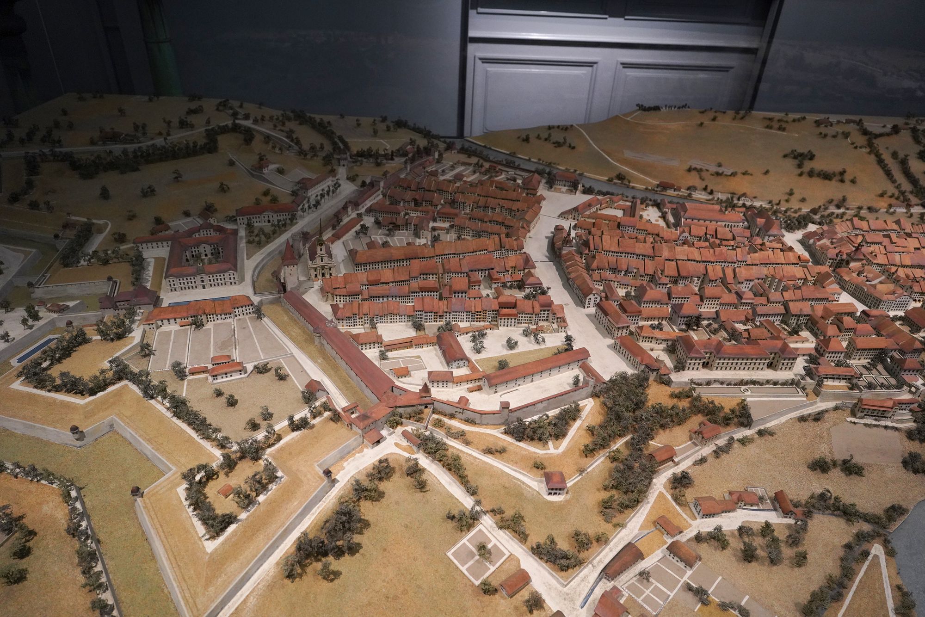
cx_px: 462
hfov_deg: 73.7
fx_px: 617
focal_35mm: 24
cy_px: 308
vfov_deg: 53.1
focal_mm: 24
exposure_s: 1/80
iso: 3200
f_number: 5.6
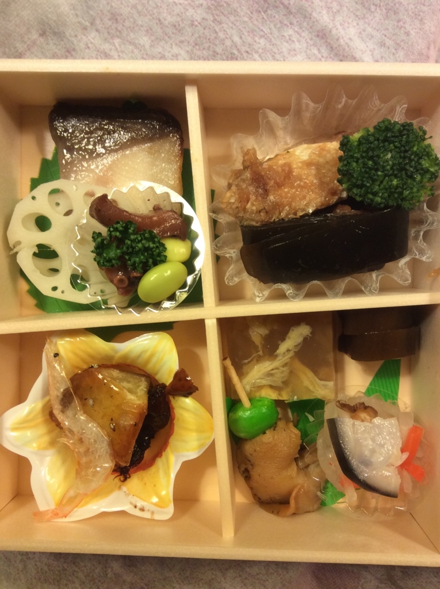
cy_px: 294
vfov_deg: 56.9
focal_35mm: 32
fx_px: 544
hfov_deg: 44.1
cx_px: 220
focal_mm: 3.3
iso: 64
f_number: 2.4
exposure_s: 1/24
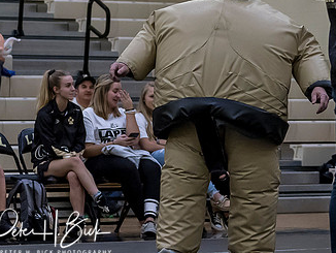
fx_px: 2613
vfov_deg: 5.5
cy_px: 43
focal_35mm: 269
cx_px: 215
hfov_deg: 7.4
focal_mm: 45
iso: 1600
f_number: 2
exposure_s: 1/1000
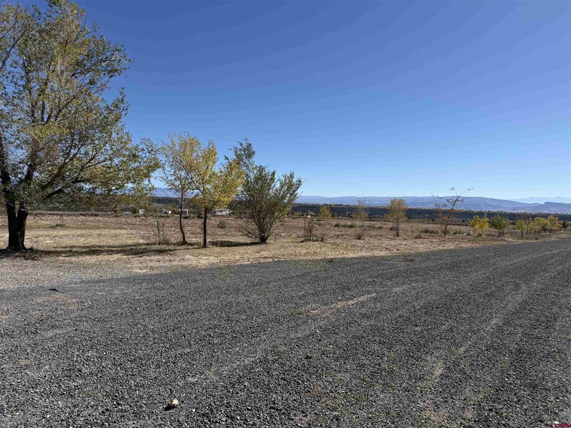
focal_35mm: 24
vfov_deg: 56.8
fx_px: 396
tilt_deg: -1.2
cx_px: 286
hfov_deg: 71.6
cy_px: 214
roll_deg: -0.8
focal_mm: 6.76
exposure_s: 1/6711
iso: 80
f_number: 1.78
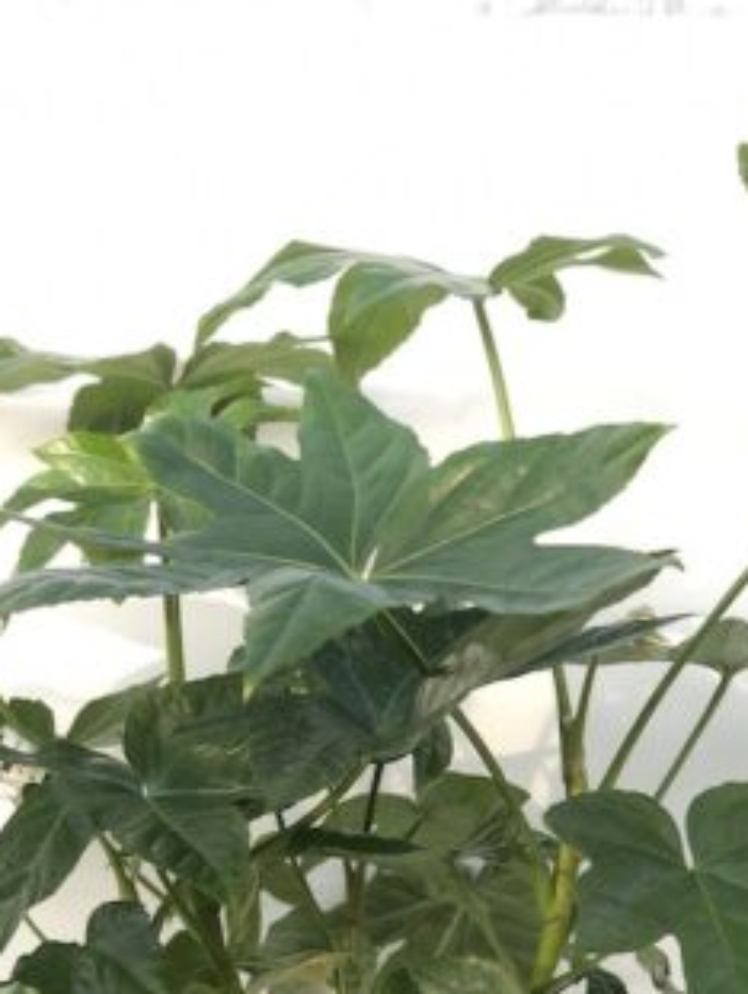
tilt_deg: -10.9
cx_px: 352
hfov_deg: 16.6
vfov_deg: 21.6
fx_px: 2559
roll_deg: -0.5
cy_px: 849
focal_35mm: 89
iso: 20
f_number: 2.4
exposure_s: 1/60
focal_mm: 6
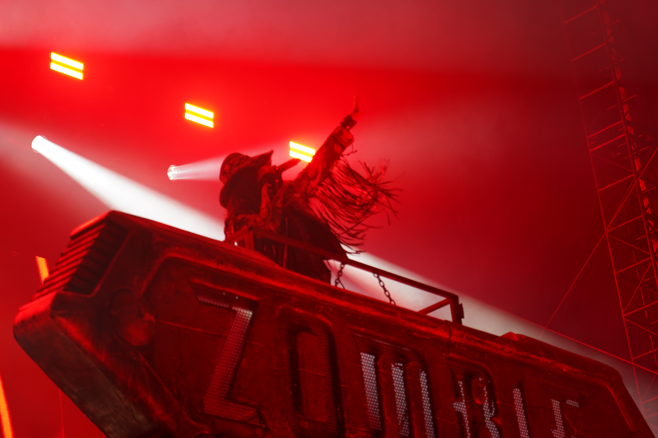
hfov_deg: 19.5
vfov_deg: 13.0
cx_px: 329
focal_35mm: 105
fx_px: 1919
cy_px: 219
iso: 800
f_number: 4
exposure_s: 1/125
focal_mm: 105
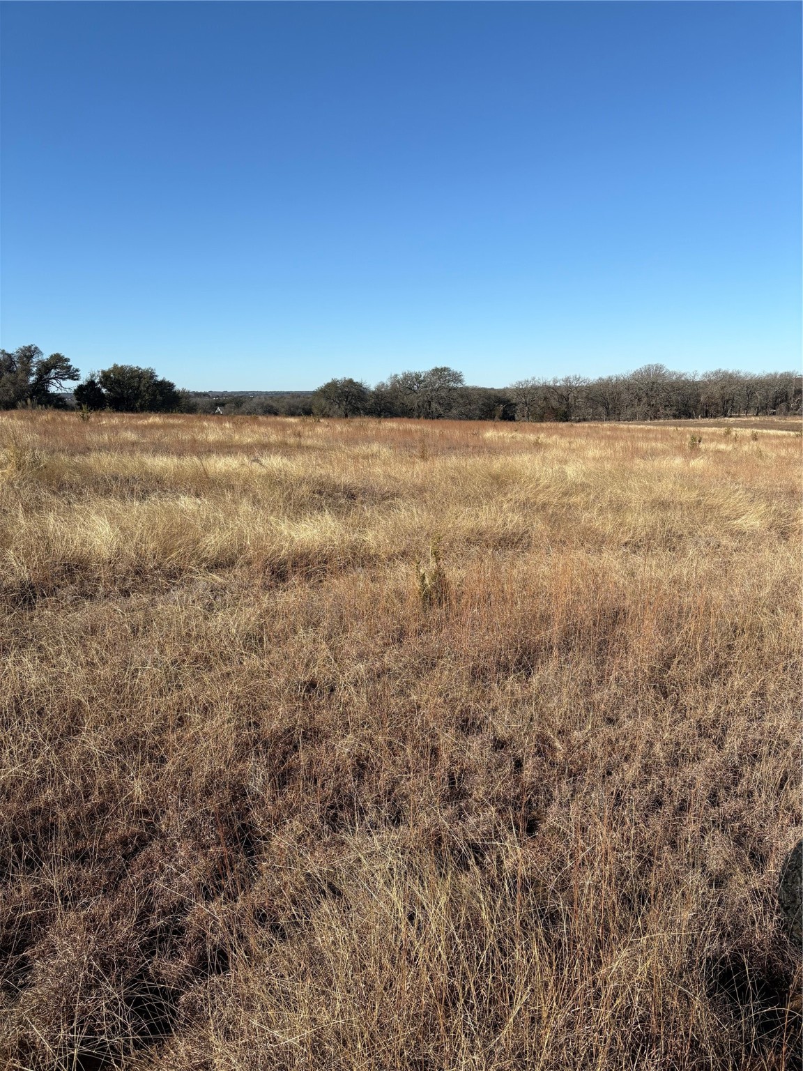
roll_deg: +1.8
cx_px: 402
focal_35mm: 26
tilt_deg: -8.9
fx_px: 804
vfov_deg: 67.3
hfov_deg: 53.1
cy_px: 536
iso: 50
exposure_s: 1/4065
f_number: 1.6
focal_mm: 5.96
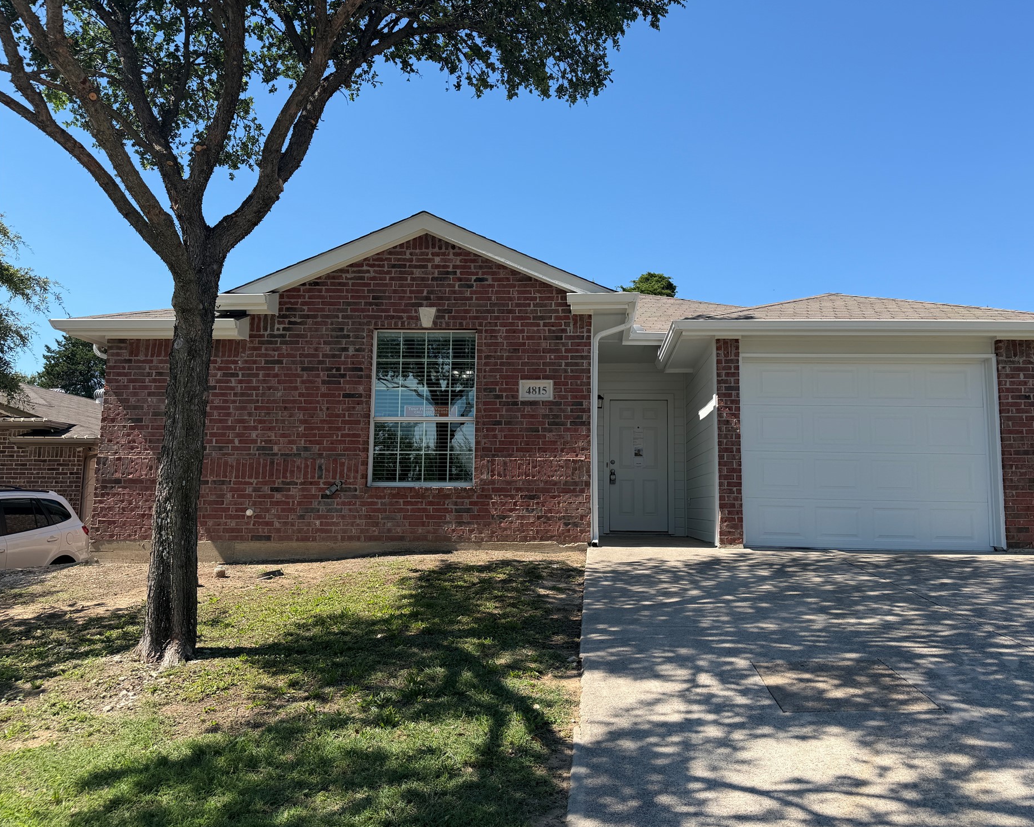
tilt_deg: +7.7
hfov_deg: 65.9
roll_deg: -0.6
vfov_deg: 54.9
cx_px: 571
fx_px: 796
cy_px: 409
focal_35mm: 26
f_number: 1.78
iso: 80
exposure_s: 1/3145
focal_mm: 6.76
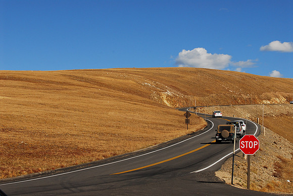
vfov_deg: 13.1
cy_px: 98
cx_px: 146
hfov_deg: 19.4
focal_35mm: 105
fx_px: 856
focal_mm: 70
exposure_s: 1/320
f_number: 13
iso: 200
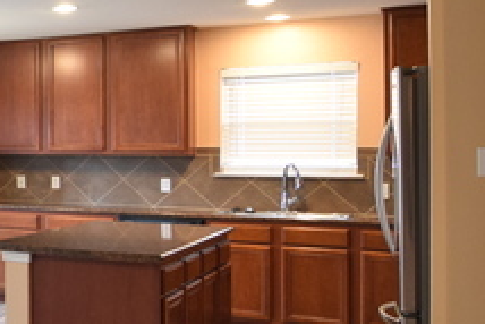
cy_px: 143
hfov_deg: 23.3
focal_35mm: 58
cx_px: -333
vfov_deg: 23.5
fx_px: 779
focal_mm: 11
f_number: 4
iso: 800
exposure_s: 1/40
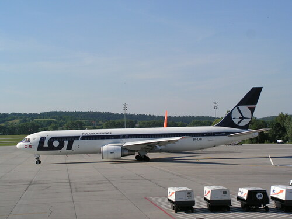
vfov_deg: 19.9
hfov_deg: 26.3
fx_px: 624
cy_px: 110
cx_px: 146
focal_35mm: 74
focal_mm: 12.4
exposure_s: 1/640
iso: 64
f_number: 4.8
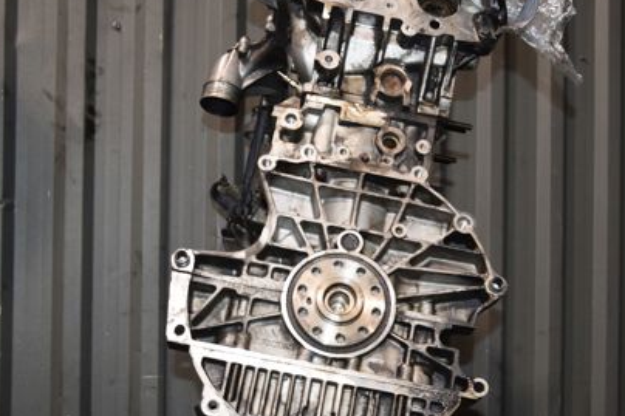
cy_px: 234
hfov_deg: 35.0
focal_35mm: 57
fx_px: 989
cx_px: 350
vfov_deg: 23.7
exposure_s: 1/60
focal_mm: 24
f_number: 5
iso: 800
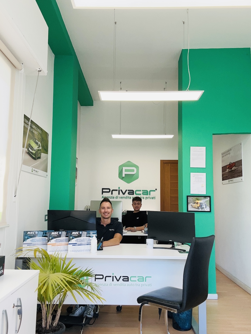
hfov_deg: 46.8
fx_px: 290
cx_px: 126
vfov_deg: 60.0
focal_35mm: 30
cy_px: 167
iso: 40
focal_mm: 2.69
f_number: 1.9
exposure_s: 1/121
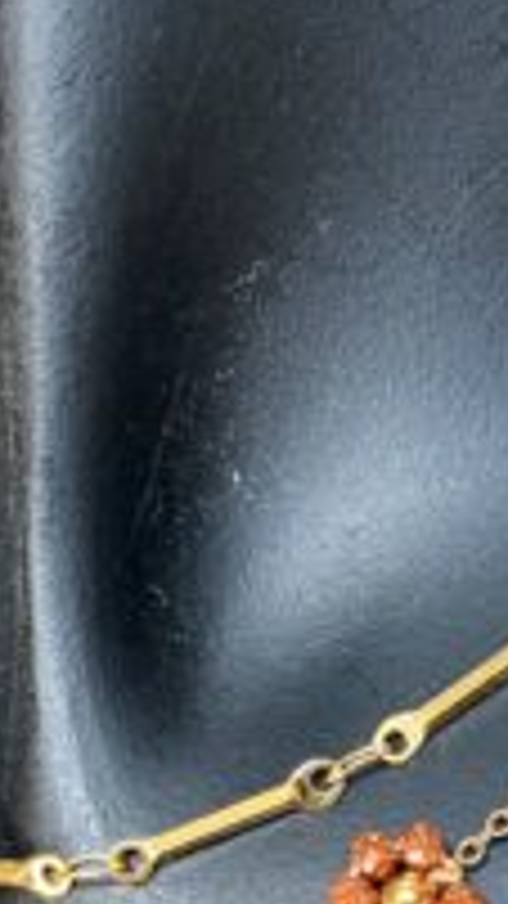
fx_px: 2707
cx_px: 360
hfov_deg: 10.7
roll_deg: -2.2
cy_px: 693
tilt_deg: -5.4
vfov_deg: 18.8
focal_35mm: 113
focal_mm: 5.96
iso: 125
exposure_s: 1/84
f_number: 1.6
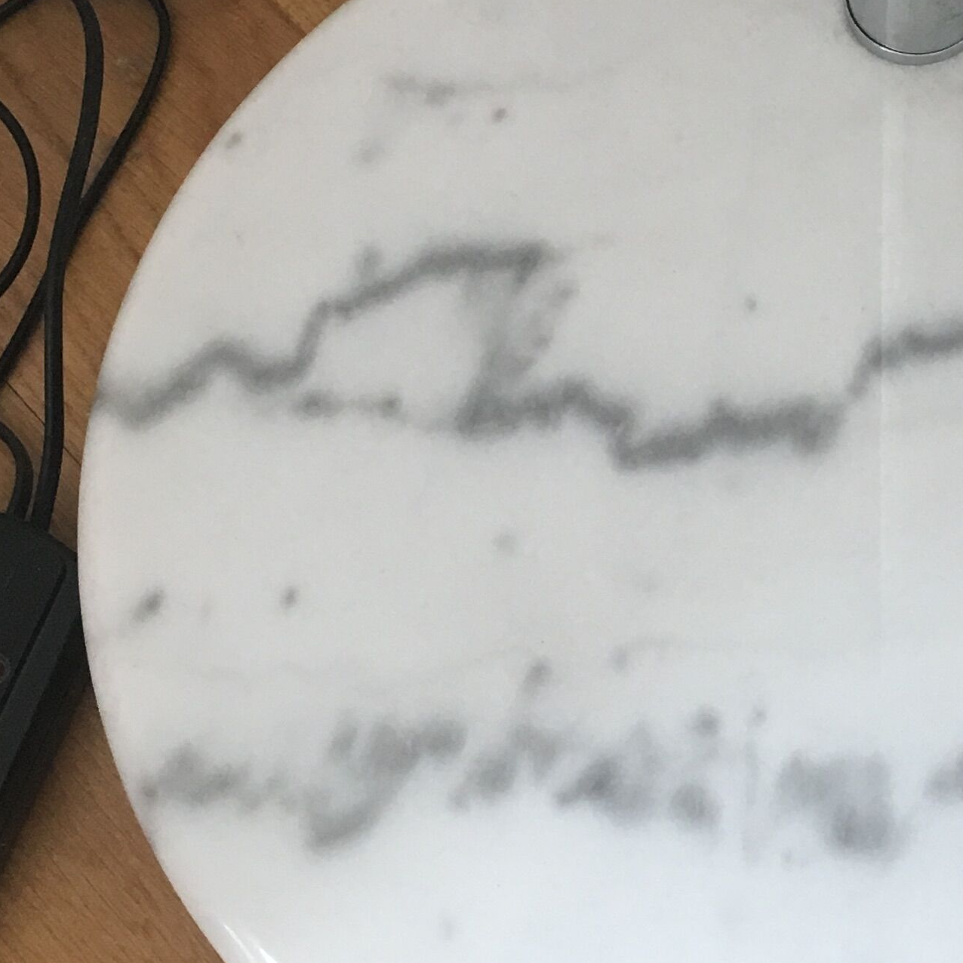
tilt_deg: -63.1
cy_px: 237
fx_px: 2549
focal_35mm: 81
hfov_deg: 21.0
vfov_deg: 21.2
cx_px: 824
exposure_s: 1/33
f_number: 2.2
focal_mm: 4.15
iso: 50
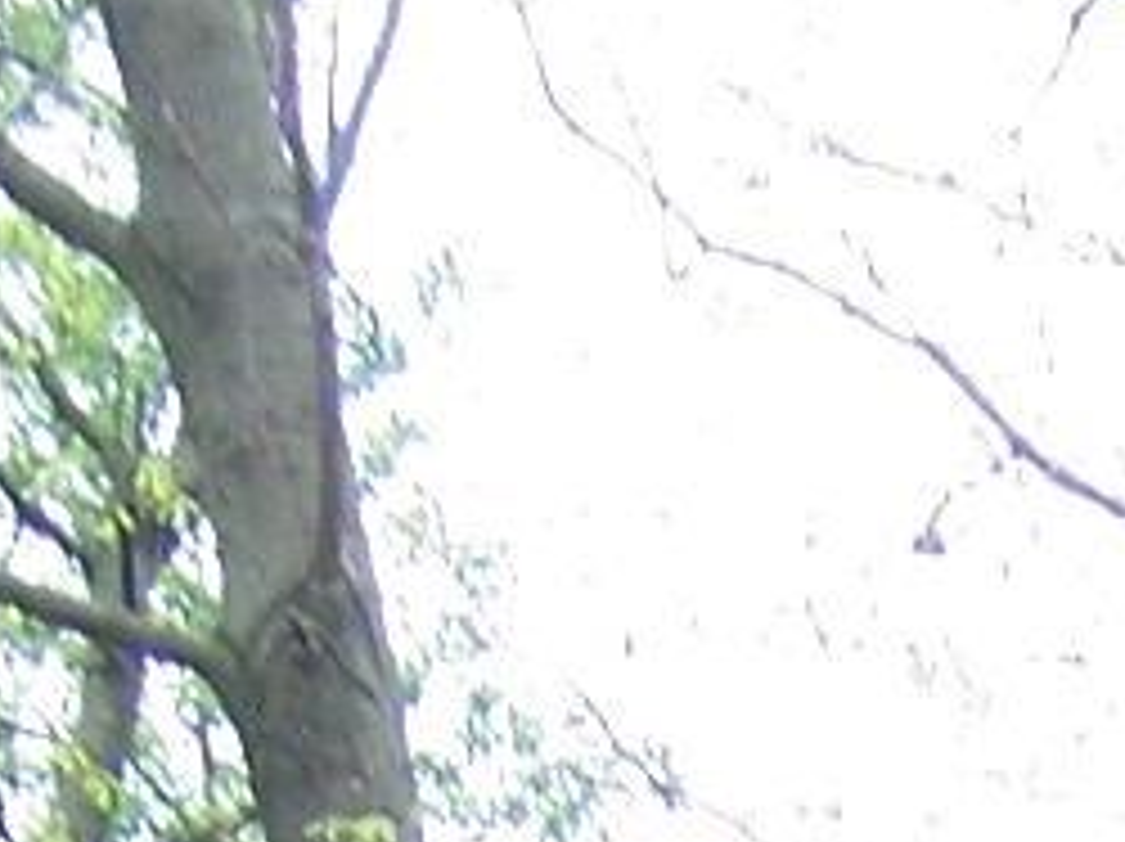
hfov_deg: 13.3
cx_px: 1490
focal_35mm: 143
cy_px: 2598
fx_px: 4643
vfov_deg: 8.5
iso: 64
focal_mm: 3.8
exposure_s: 1/80
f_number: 2.8
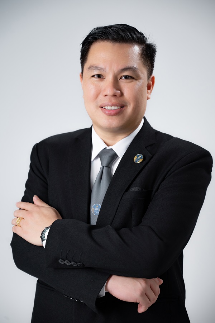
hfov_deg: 19.4
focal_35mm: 70
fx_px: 628
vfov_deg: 28.9
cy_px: 162
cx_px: 108
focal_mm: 70
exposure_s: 1/125
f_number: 4
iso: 500
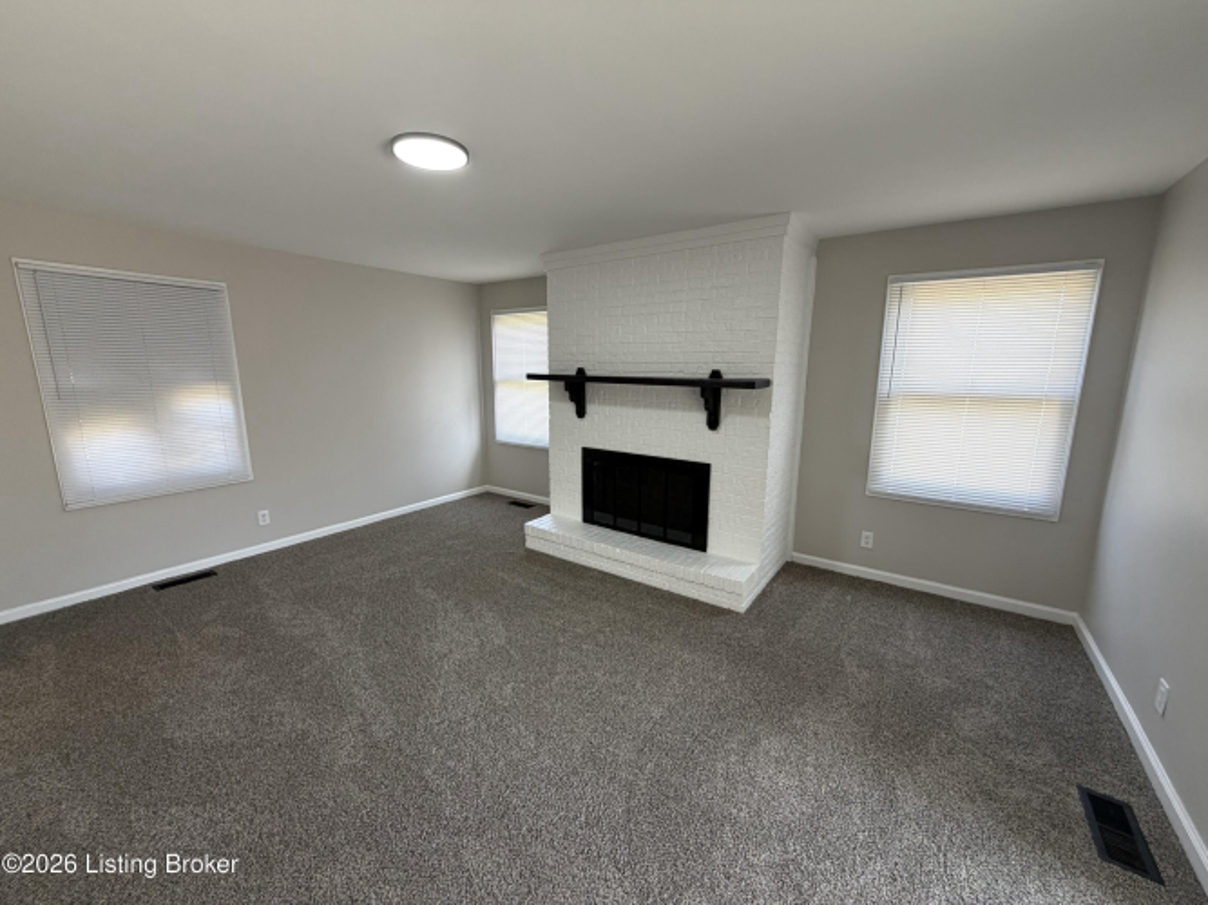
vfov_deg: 85.7
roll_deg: -0.6
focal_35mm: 14
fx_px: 488
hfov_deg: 102.1
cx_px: 604
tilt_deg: -10.1
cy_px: 452
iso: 200
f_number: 2.2
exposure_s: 1/121
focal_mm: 2.22
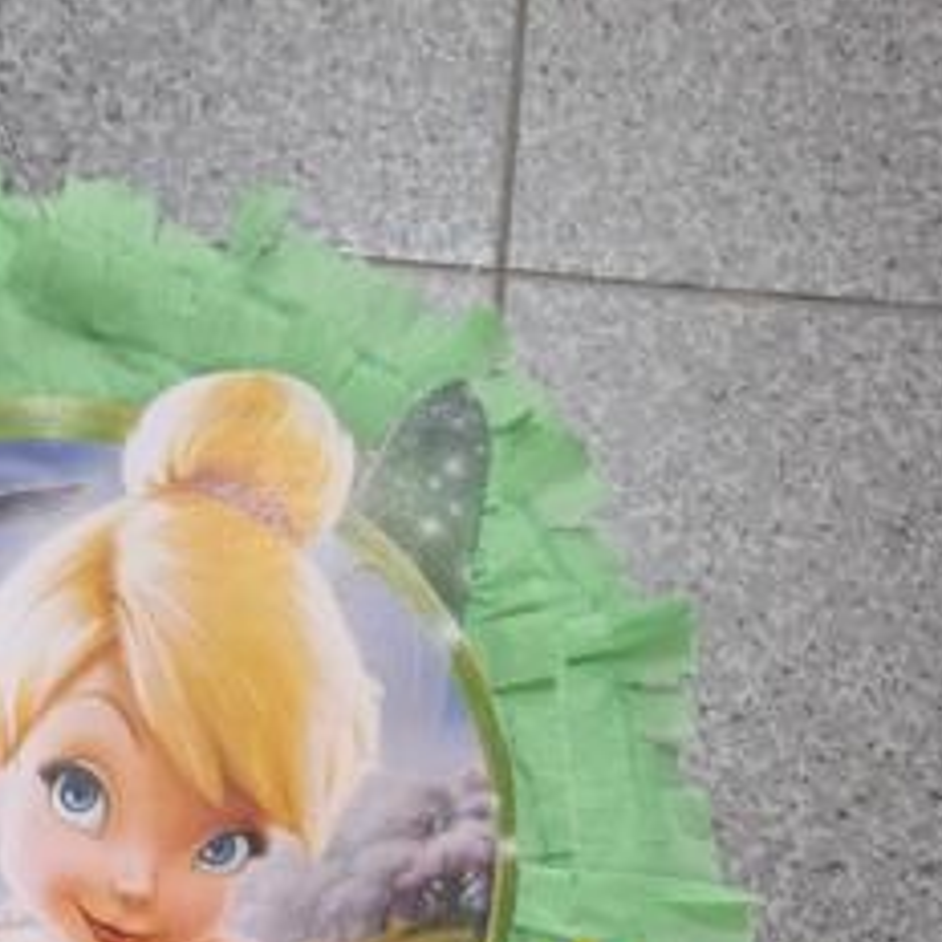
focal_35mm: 56
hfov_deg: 28.6
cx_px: -4
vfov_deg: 26.3
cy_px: 1198
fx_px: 1724
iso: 320
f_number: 1.8
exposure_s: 1/25
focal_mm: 5.54
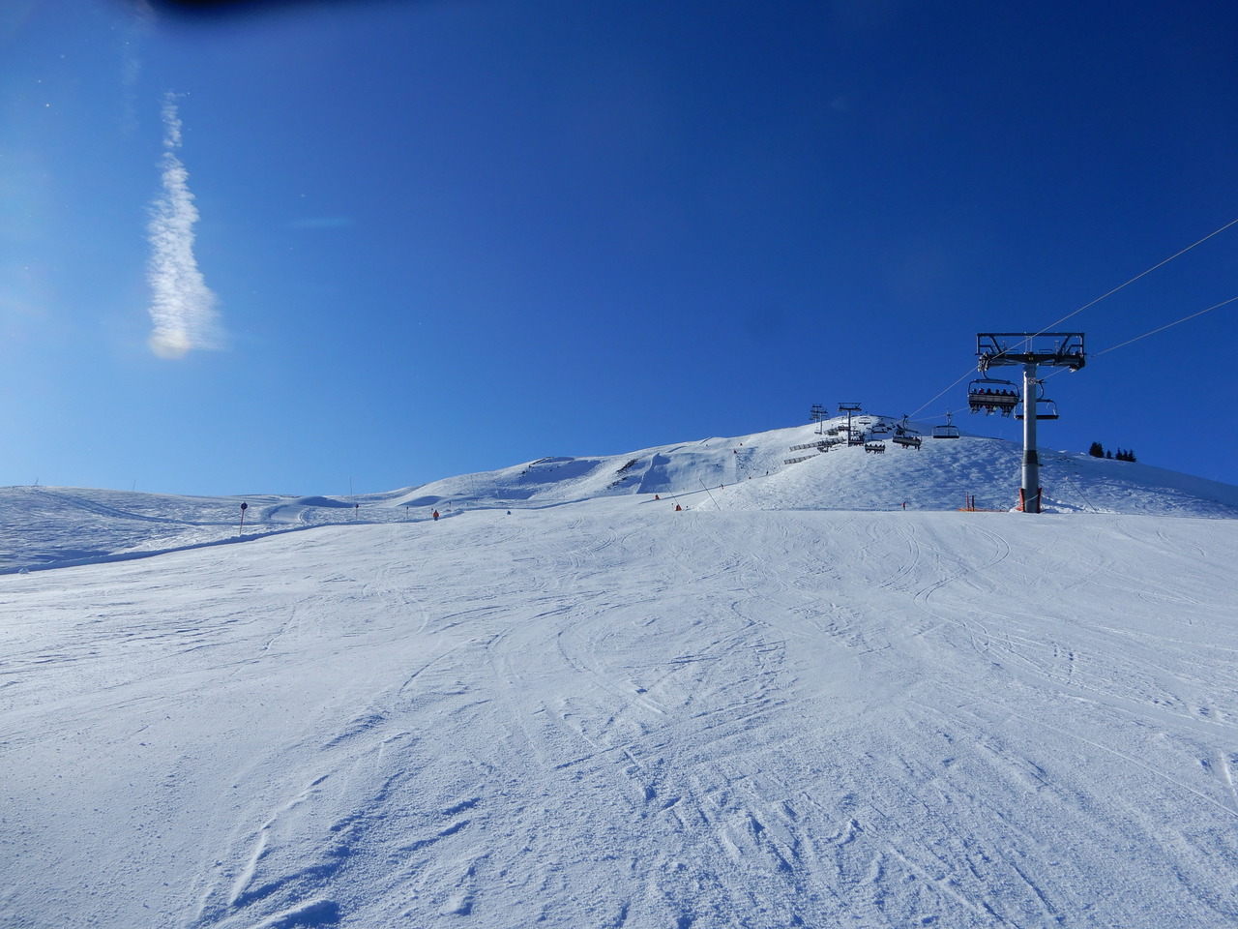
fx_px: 858
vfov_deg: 56.8
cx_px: 619
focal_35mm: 24
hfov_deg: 71.6
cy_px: 464
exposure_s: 1/2000
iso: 80
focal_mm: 4.3
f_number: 4
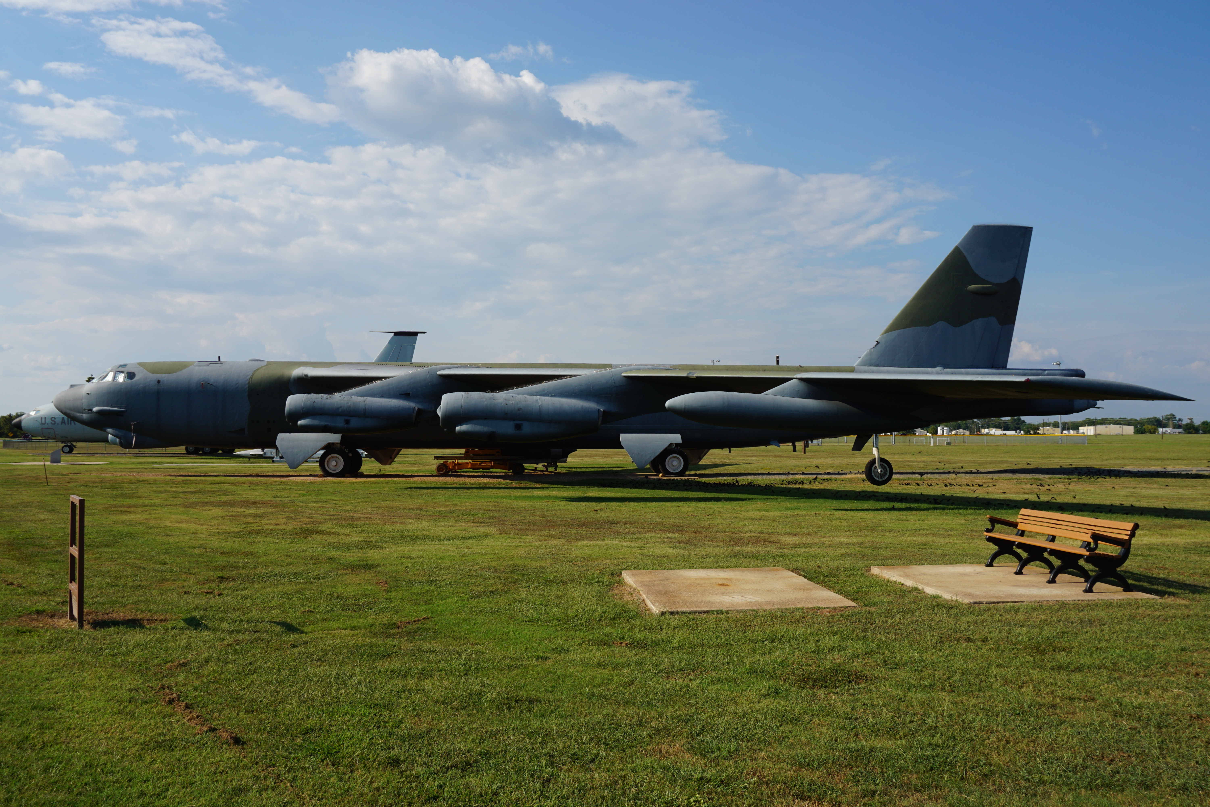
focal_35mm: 30
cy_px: 404
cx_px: 605
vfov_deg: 43.6
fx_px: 1008
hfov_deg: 61.9
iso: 100
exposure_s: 1/200
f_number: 11
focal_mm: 20
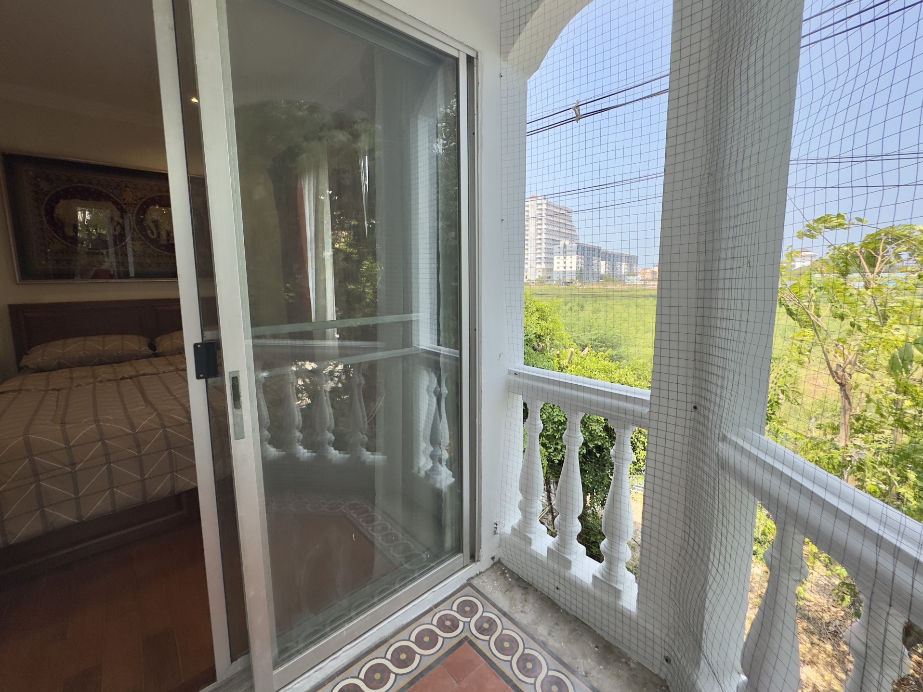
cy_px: 326
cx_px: 456
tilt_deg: -7.0
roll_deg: +0.4
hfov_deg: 98.2
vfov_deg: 81.7
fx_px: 400
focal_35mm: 15
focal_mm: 2.22
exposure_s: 1/346
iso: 40
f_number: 2.2
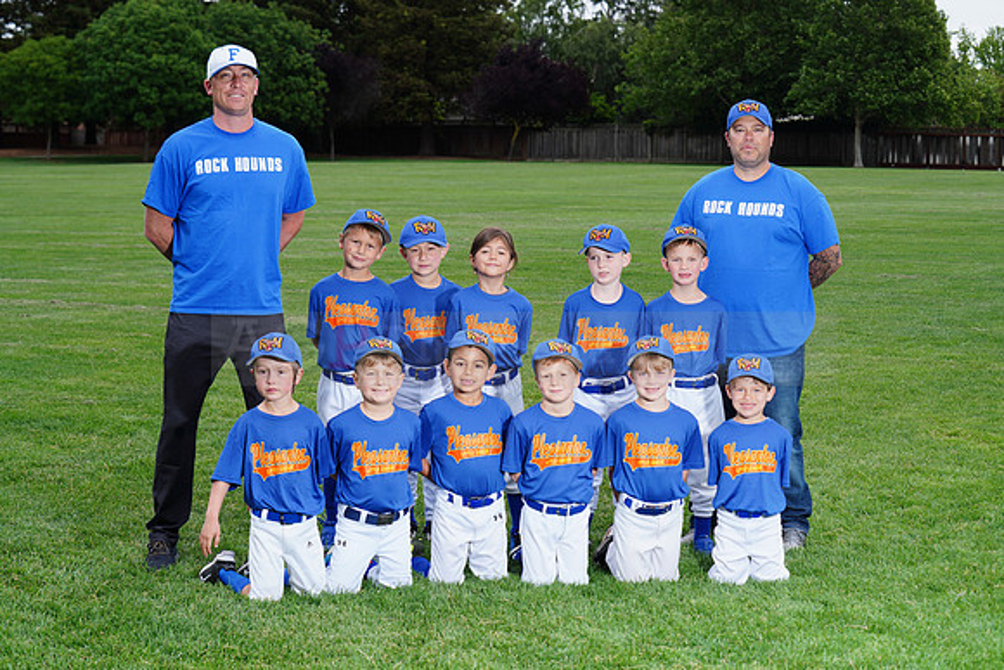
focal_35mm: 70
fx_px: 1953
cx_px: 502
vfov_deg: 19.5
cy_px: 335
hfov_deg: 28.8
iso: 200
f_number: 8
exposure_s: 1/200
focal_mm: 70
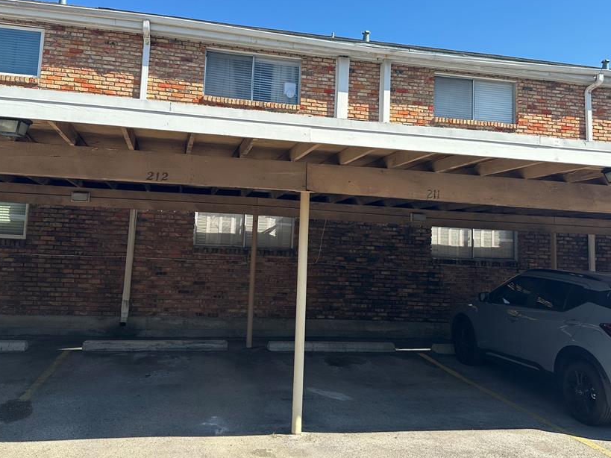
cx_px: 289
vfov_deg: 46.6
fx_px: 529
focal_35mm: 30
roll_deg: -3.4
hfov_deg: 59.9
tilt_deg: +5.1
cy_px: 186
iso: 80
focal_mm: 6.86
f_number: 1.78
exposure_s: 1/2469
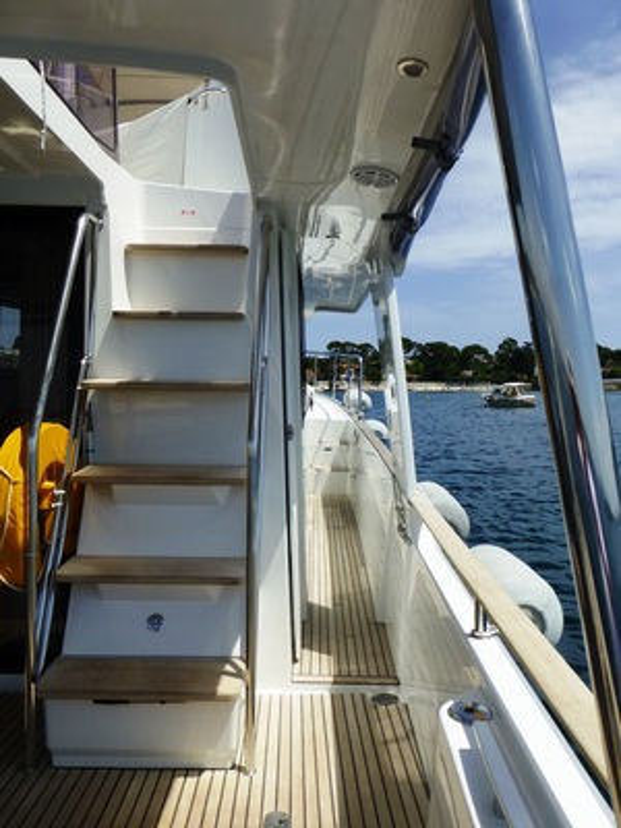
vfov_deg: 69.4
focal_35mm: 25
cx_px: 310
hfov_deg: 54.9
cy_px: 414
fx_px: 598
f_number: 4
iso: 100
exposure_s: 1/1300
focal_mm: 4.3
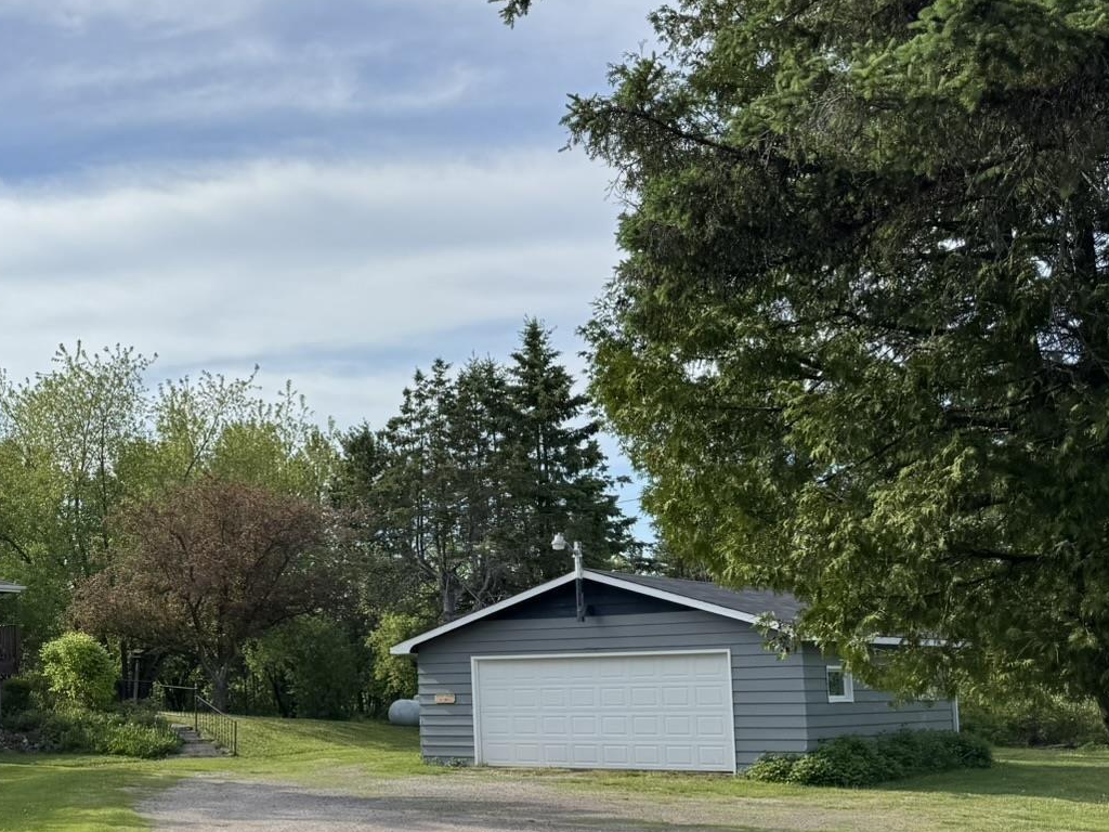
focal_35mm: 48
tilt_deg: +3.8
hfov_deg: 35.8
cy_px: 568
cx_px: 3
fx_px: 1538
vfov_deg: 30.0
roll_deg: +0.4
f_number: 1.78
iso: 80
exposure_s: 1/5348
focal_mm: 6.76
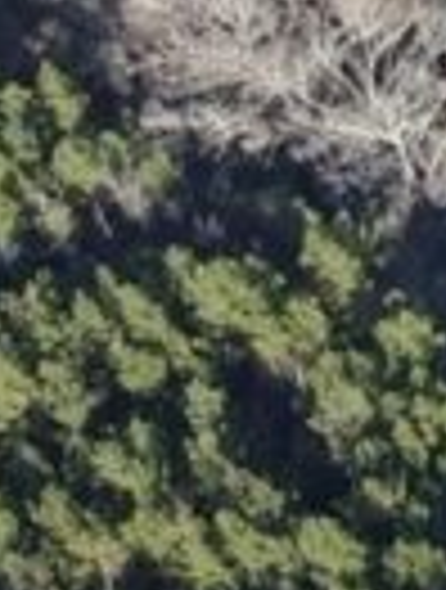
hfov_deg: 6.6
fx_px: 3197
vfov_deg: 10.1
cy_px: -369
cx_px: 1712
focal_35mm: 187
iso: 100
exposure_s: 1/180
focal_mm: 4.5
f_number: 2.8
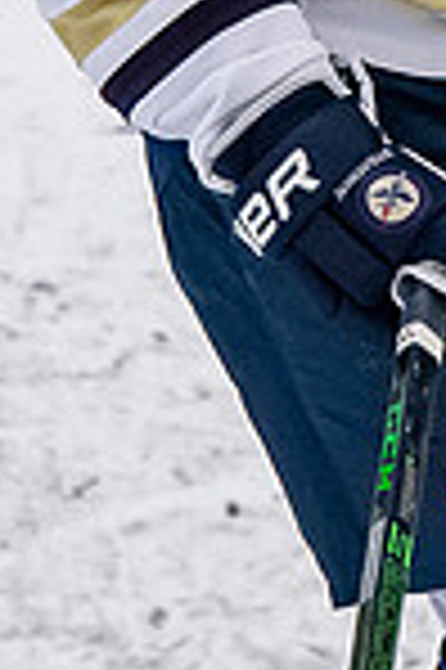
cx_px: 478
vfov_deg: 1.2
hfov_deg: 0.8
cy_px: -485
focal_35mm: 1767
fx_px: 32911
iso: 2500
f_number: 3.5
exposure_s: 1/800
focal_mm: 190
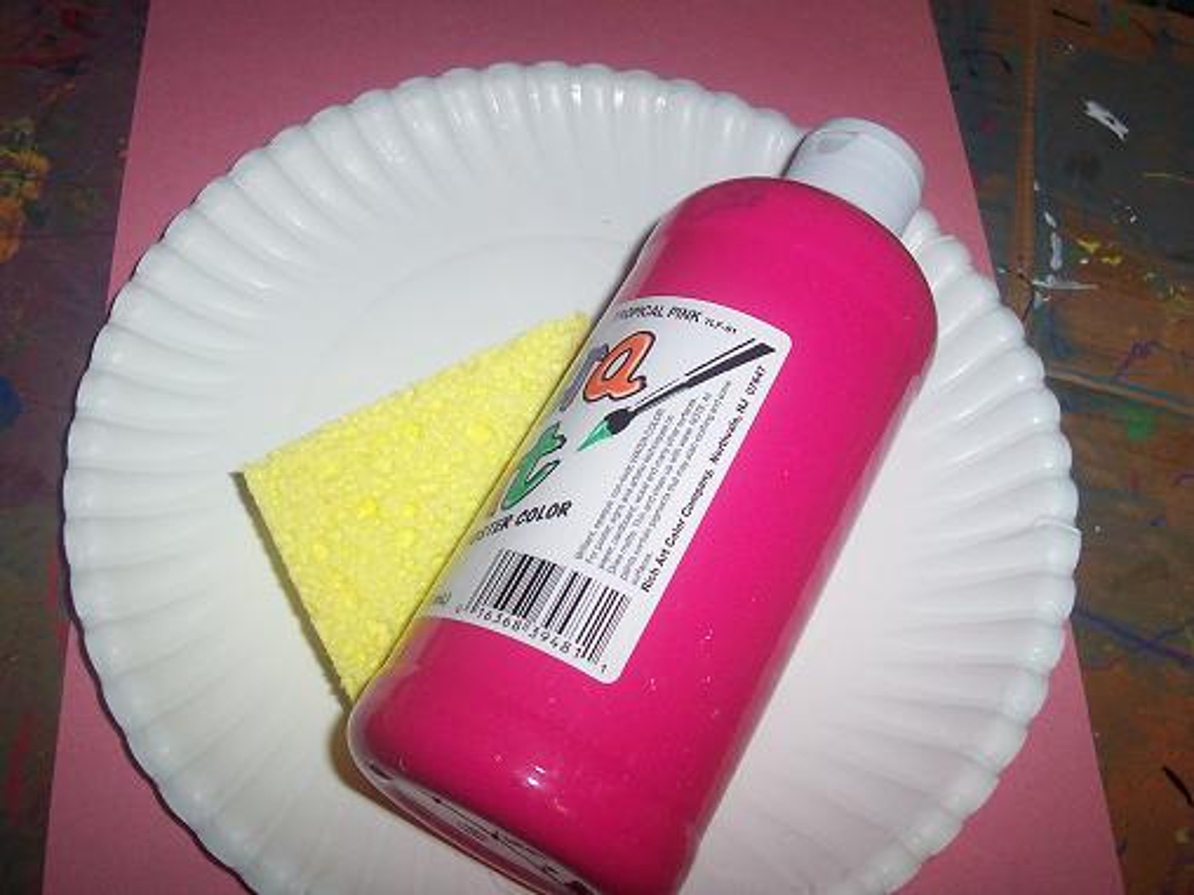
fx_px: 1276
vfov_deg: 38.7
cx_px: 597
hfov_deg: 50.1
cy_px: 448
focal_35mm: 37
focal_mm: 5.6
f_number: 2.8
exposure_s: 1/60
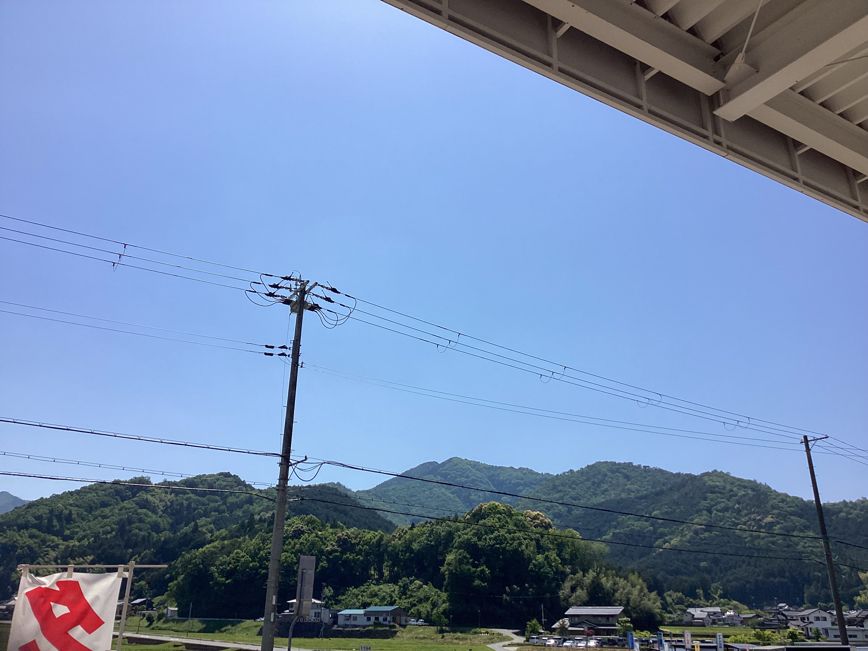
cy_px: 326
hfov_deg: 58.4
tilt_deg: +22.4
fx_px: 777
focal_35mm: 31
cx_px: 434
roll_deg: -0.2
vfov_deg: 45.4
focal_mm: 3.3
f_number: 2.4
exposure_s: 1/2809
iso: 25
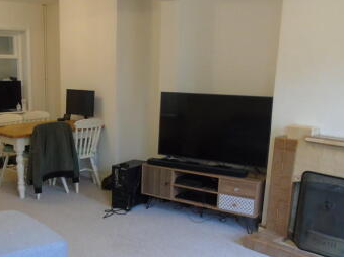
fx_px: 427
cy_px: 188
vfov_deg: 33.0
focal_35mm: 43
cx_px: 108
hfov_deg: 43.1
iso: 400
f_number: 3.4
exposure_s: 1/30
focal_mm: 4.4
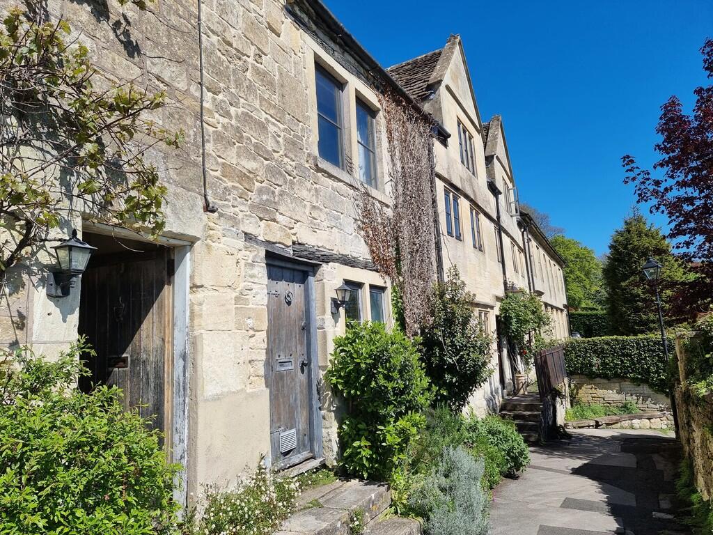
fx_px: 494
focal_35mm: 24
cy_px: 268
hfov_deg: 71.6
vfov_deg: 56.8
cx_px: 356
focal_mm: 6.7
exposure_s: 1/1288
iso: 50
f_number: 1.8
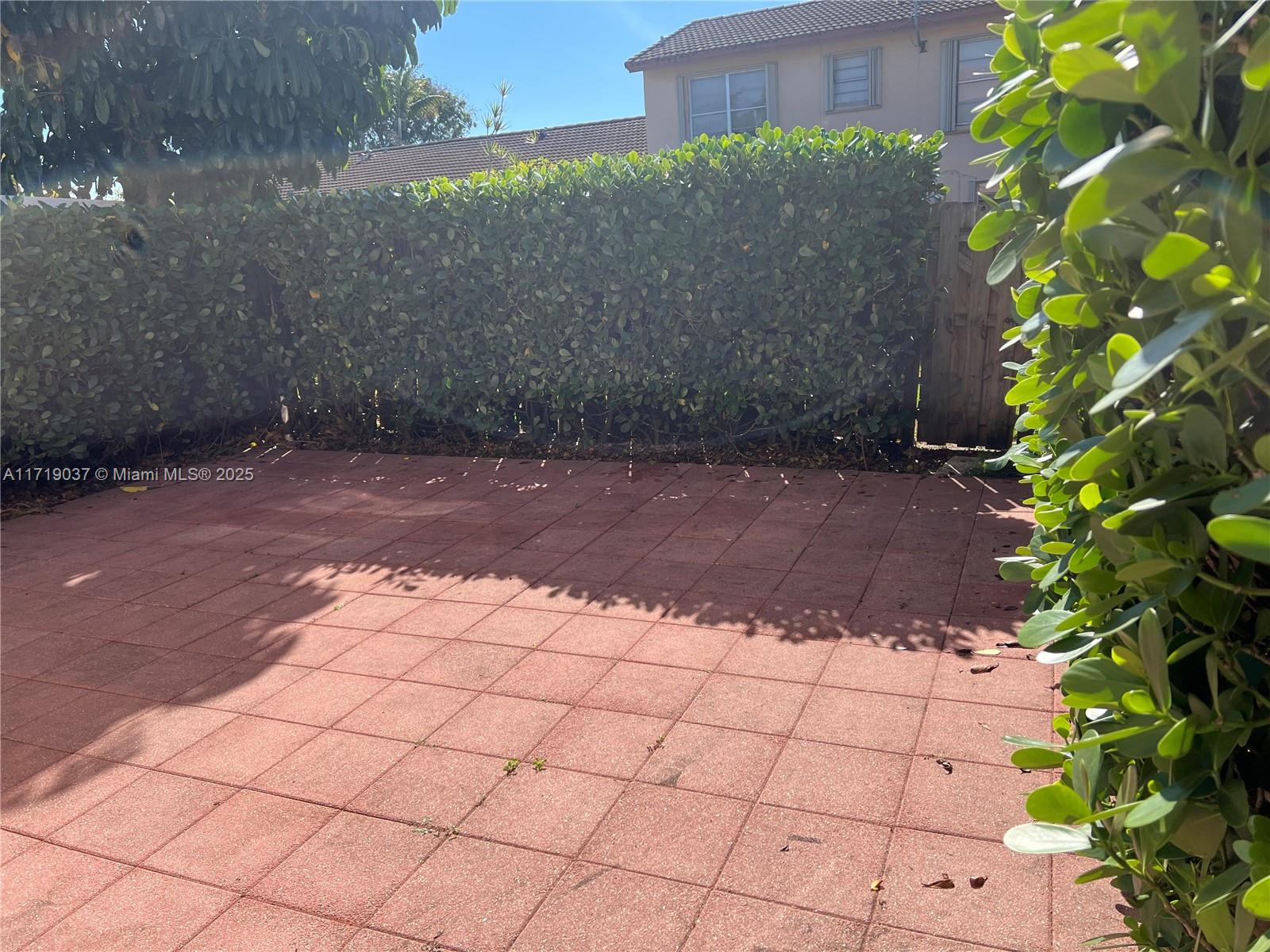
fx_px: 954
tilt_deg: -15.1
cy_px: 476
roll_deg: +3.3
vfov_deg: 53.1
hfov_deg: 67.3
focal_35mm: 26
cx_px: 635
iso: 50
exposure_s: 1/2695
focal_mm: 5.7
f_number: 1.5
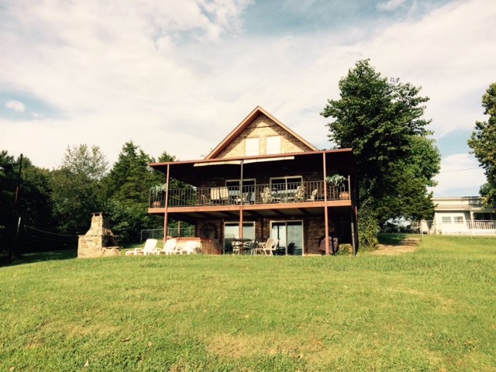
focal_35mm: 29
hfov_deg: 61.7
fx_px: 416
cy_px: 186
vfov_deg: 48.2
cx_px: 248
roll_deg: -1.2
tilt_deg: +11.1
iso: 32
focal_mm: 4.15
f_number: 2.2
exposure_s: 1/1953
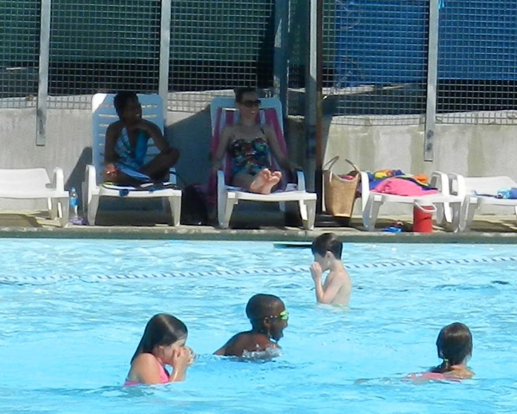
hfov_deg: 5.0
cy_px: 49
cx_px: -12
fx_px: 5923
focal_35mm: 387
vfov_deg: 4.0
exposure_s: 1/1000
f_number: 5.6
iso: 160
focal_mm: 14.9
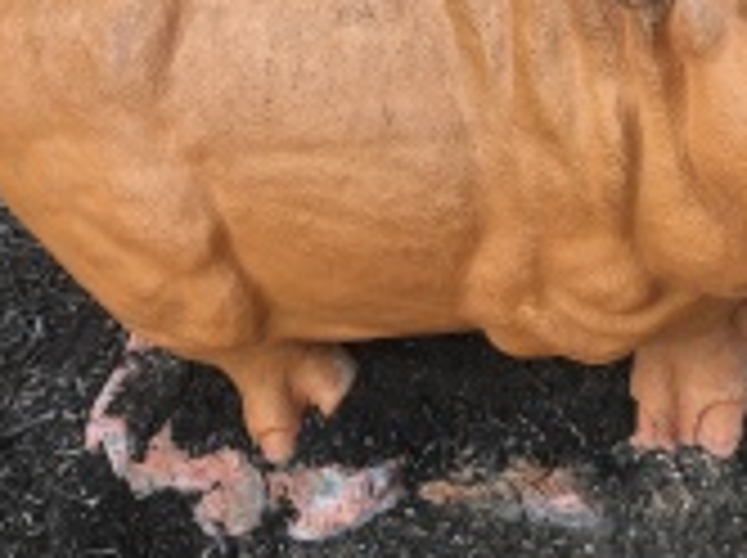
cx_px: 734
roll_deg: +16.1
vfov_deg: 22.1
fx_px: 1379
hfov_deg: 28.6
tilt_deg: -42.3
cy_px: 18
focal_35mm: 64
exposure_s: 1/530
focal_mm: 4.15
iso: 25
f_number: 2.2
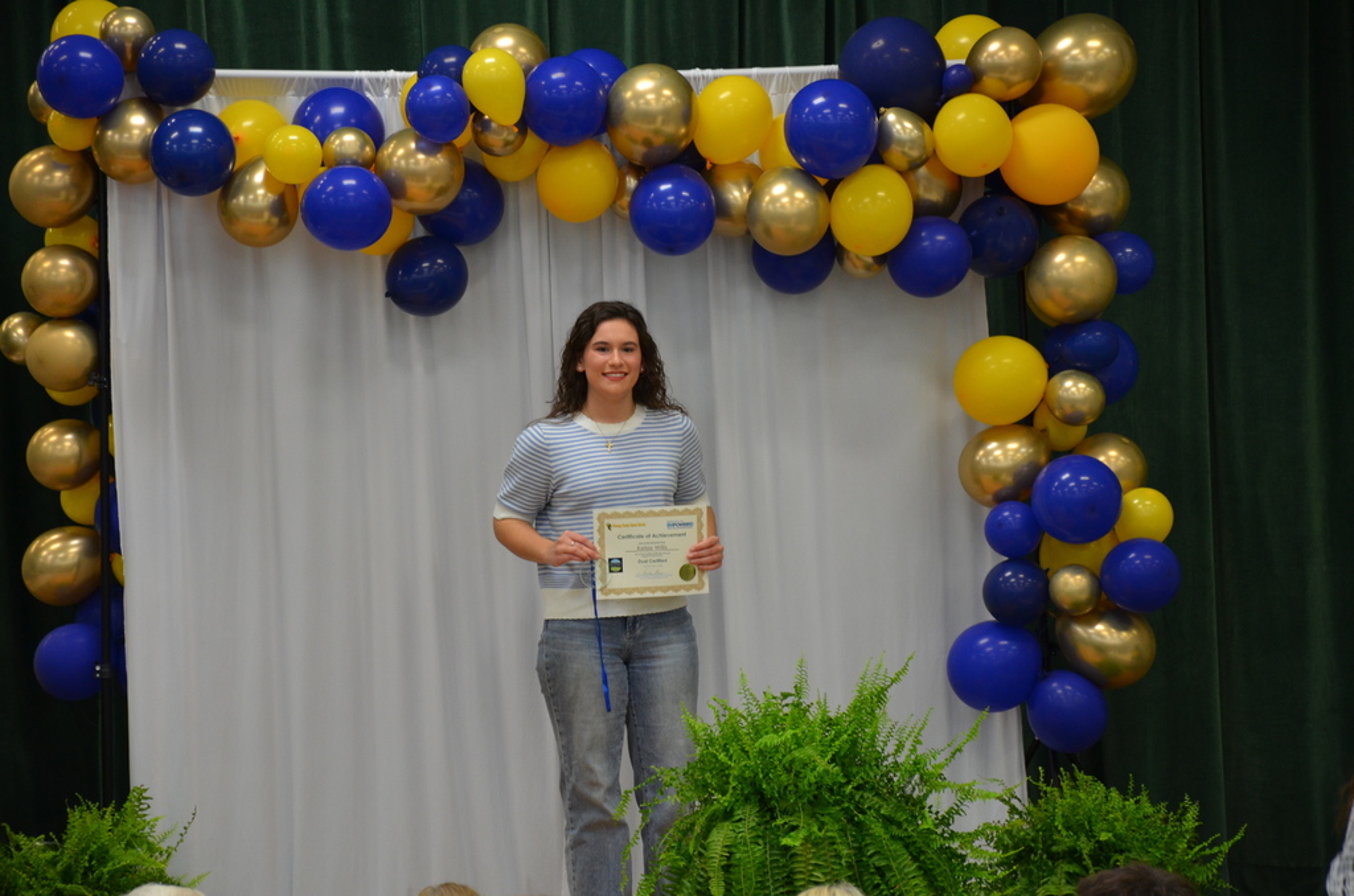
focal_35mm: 168
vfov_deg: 8.1
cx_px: 677
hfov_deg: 12.3
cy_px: 448
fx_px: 6305
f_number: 5.6
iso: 900
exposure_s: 1/30
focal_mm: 112
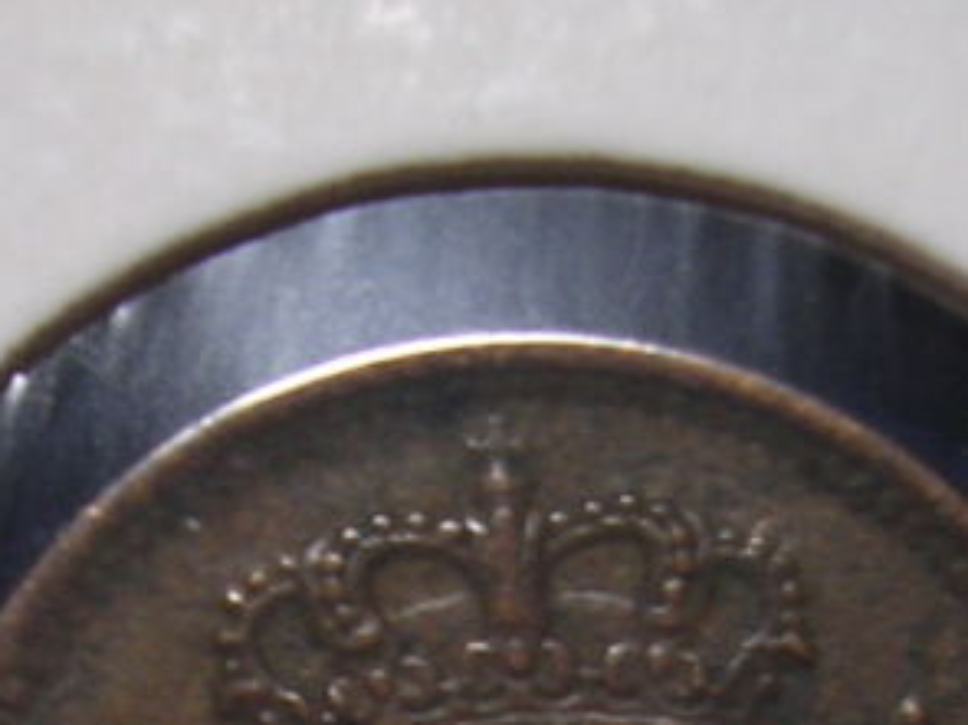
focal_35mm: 129
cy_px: 1060
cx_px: 423
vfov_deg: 11.1
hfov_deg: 15.3
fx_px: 3606
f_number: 2.8
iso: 100
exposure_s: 1/12.1
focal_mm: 5.8
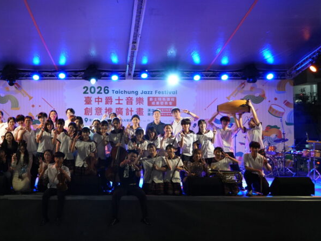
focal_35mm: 45
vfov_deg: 32.4
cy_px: 115
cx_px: 106
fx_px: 414
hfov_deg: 41.8
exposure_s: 1/60
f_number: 4
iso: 1000
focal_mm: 23
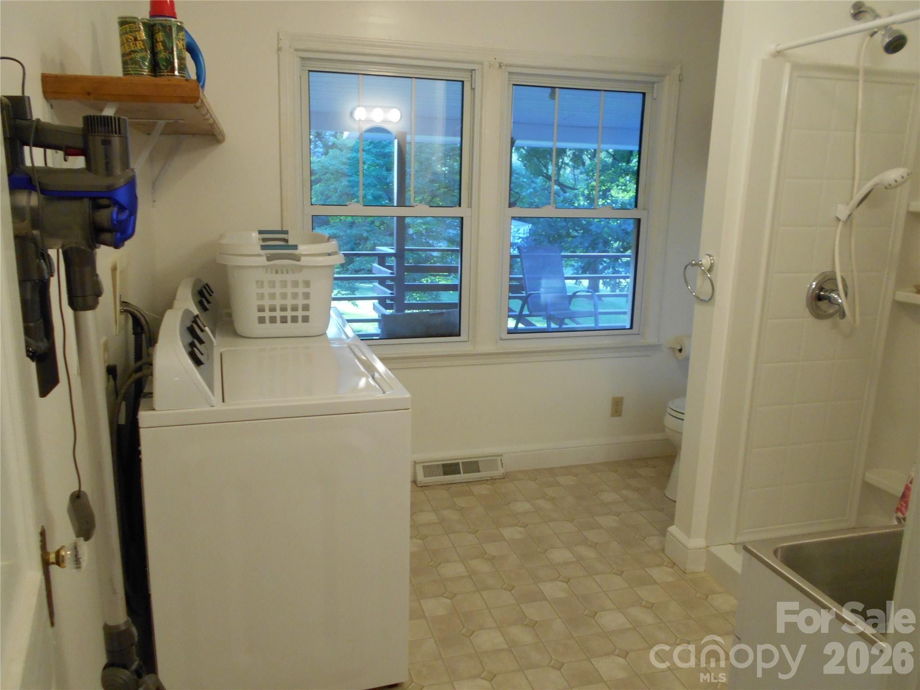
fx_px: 691
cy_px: 345
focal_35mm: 26
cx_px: 460
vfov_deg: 53.1
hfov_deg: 67.3
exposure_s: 1/30
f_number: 3.2
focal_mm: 4.6
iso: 280
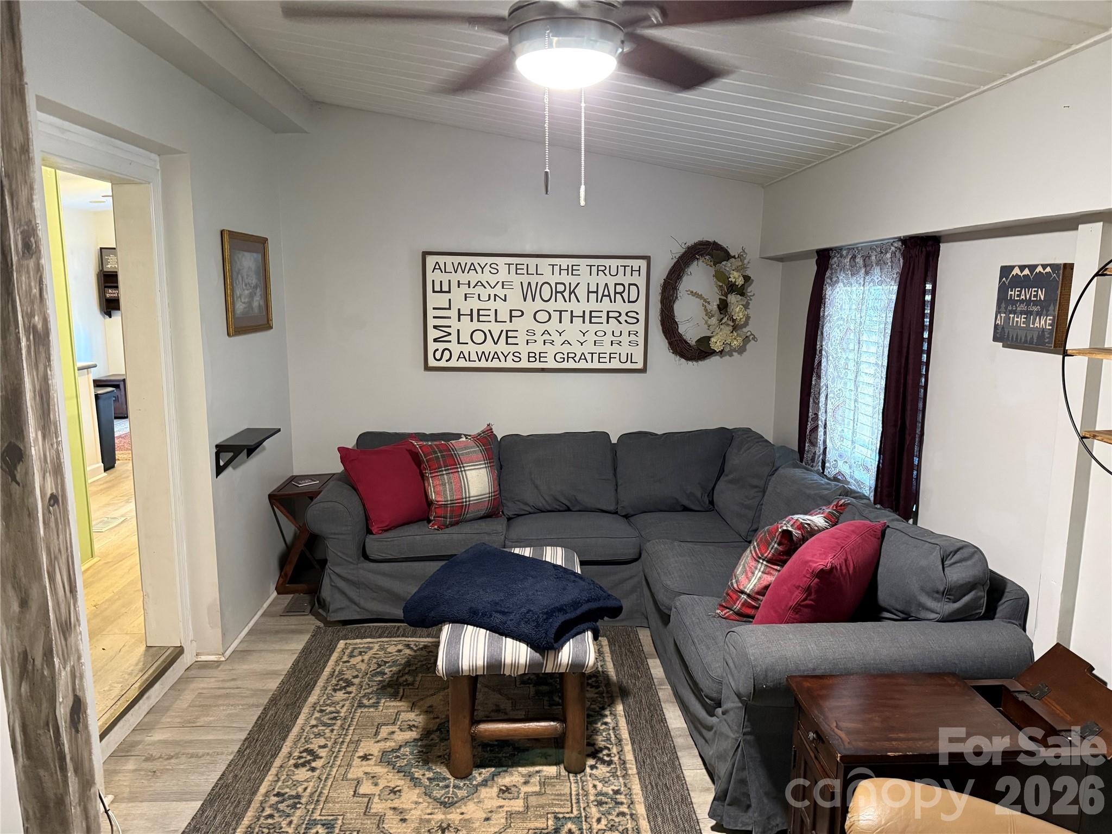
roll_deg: +1.2
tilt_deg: -8.1
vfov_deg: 56.8
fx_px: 771
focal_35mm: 24
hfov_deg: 71.6
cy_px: 417
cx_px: 556
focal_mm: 6.76
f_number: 1.78
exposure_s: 1/60
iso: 640
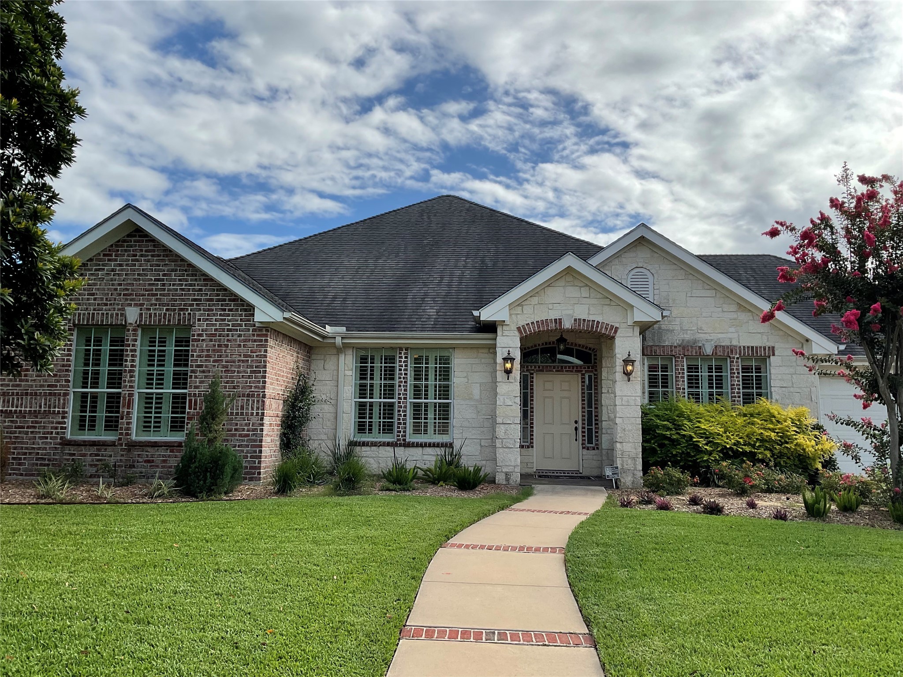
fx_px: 756
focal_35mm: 29
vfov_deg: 48.2
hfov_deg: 61.7
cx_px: 452
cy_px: 338
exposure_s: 1/2538
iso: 16
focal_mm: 3
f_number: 1.8
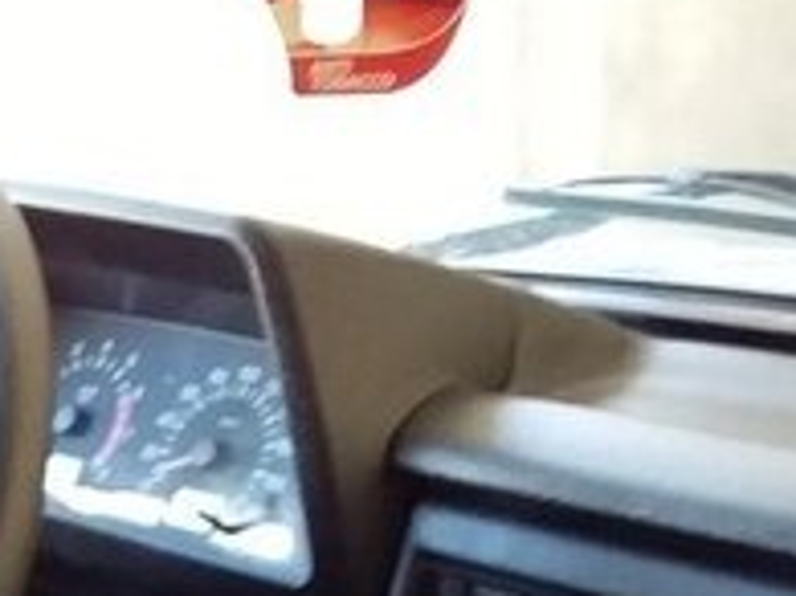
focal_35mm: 105
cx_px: -4
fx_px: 2413
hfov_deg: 18.2
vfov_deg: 13.6
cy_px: 753
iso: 200
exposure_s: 1/25
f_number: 2.2
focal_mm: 3.3
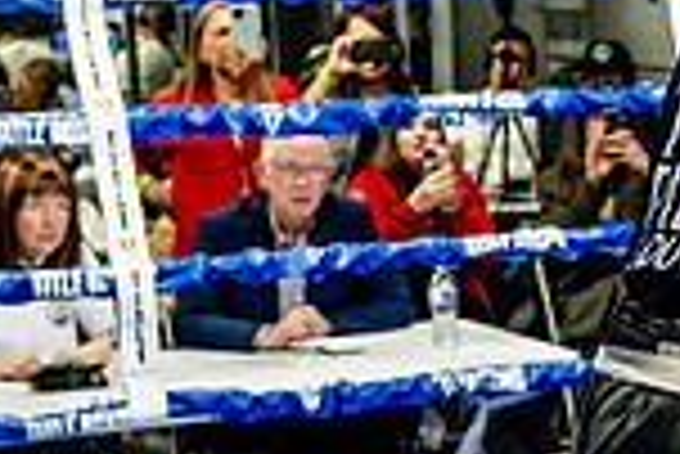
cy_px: 398
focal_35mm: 150
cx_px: 1054
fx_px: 2836
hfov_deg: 12.9
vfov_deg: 9.1
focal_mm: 26
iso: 5000
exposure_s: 1/800
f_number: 2.8
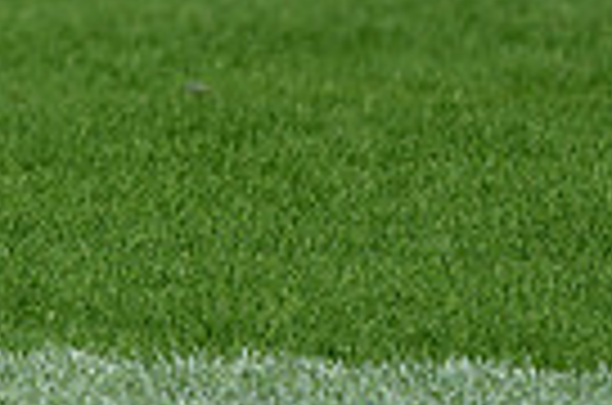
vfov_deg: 1.6
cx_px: -392
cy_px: -394
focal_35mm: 834
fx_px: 14145
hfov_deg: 2.5
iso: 250
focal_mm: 195
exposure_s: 1/2500
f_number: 2.8
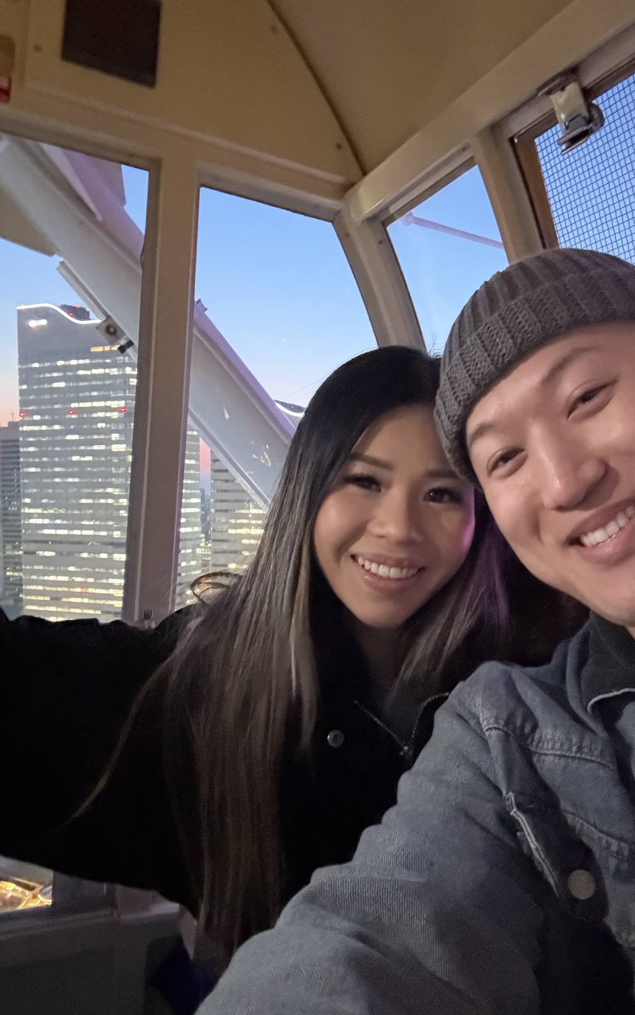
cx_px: 384
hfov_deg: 49.0
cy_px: 514
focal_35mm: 25
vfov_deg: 72.5
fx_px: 692
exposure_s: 1/17
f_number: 1.9
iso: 2000
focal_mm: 2.69
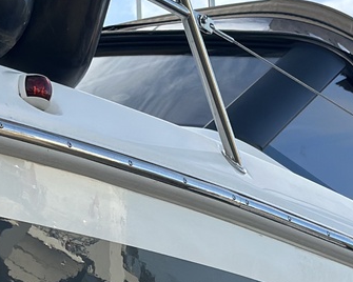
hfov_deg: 11.5
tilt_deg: +12.0
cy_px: 324
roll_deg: +2.7
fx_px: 1755
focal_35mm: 168
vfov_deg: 9.1
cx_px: 96
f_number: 1.78
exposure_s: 1/2890
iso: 100
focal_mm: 6.86
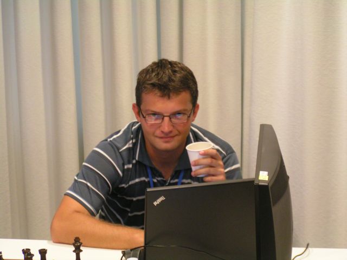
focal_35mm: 125
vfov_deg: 11.9
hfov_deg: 15.8
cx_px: 174
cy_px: 130
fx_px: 1253
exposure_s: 1/13
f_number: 3.5
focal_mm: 19.1
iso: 200
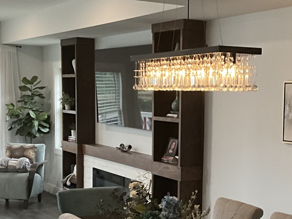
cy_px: 179
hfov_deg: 25.7
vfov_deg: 19.4
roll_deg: -1.8
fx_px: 633
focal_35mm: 75
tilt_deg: -7.8
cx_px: 211
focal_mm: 3
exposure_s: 1/48
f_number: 1.8
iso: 320
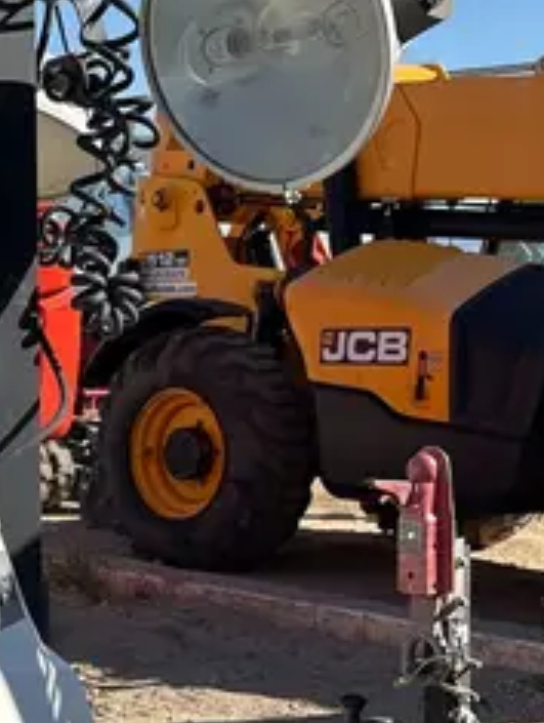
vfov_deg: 23.7
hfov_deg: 17.1
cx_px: -187
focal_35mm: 81
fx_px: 1693
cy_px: 577
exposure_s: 1/2747
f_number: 1.6
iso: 50
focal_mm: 5.96
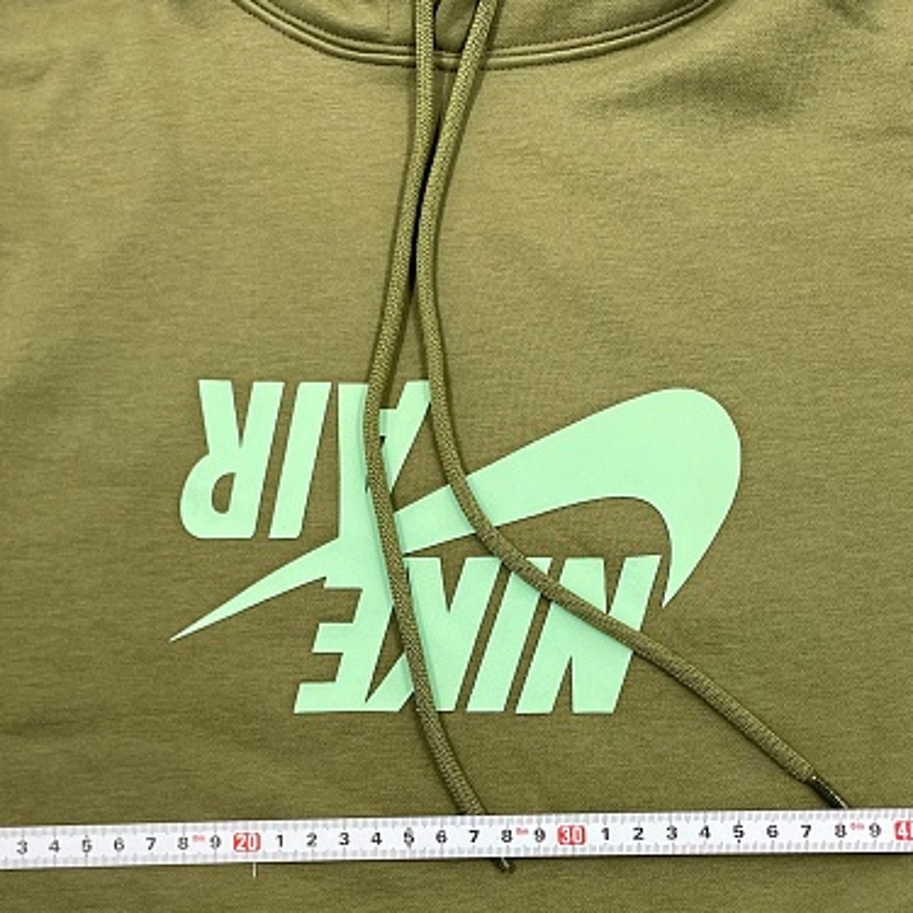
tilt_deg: -80.9
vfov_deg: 34.4
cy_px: 601
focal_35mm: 49
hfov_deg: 34.7
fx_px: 1462
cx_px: 482
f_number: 1.6
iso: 64
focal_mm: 4.2
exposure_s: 1/100
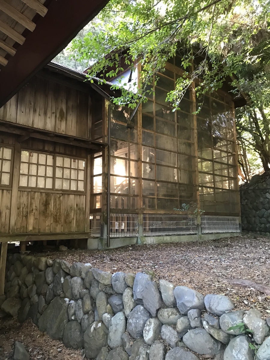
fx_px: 291
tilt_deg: +8.6
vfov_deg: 63.4
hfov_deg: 49.7
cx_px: 135
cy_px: 180
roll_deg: +1.3
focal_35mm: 28
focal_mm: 3.99
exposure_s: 1/15
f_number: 1.8
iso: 64
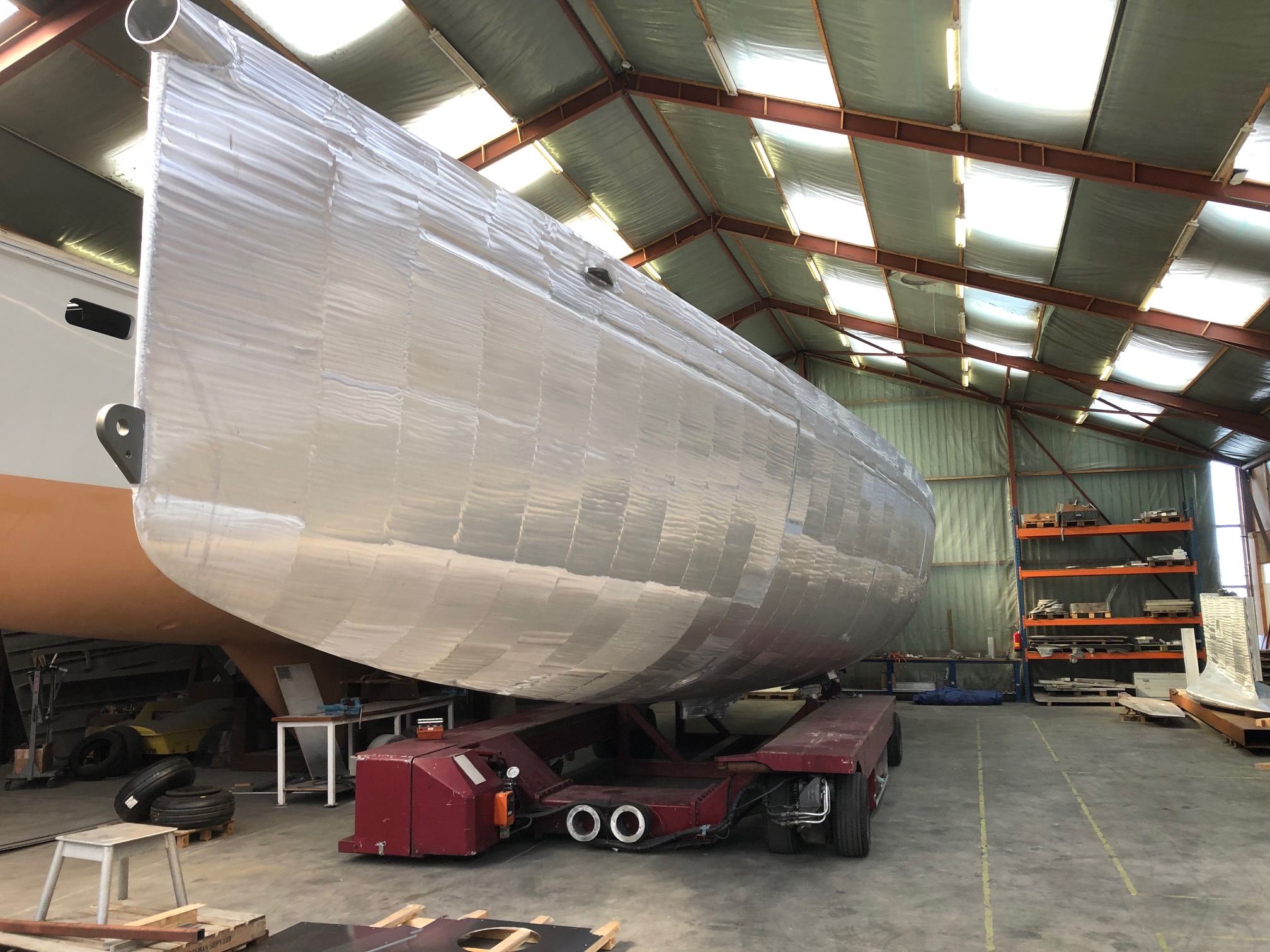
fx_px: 1027
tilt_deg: +9.8
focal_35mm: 28
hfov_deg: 63.4
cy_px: 476
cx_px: 635
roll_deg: +0.8
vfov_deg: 49.7
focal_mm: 3.99
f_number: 1.8
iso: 25
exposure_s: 1/50
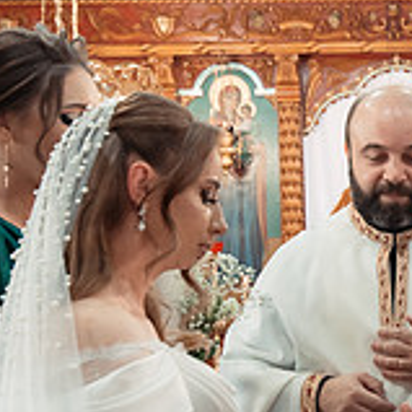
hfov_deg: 18.2
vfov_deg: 19.7
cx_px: 558
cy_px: 249
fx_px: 1185
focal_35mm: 88
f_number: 3.2
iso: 1600
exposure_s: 1/200
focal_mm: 24
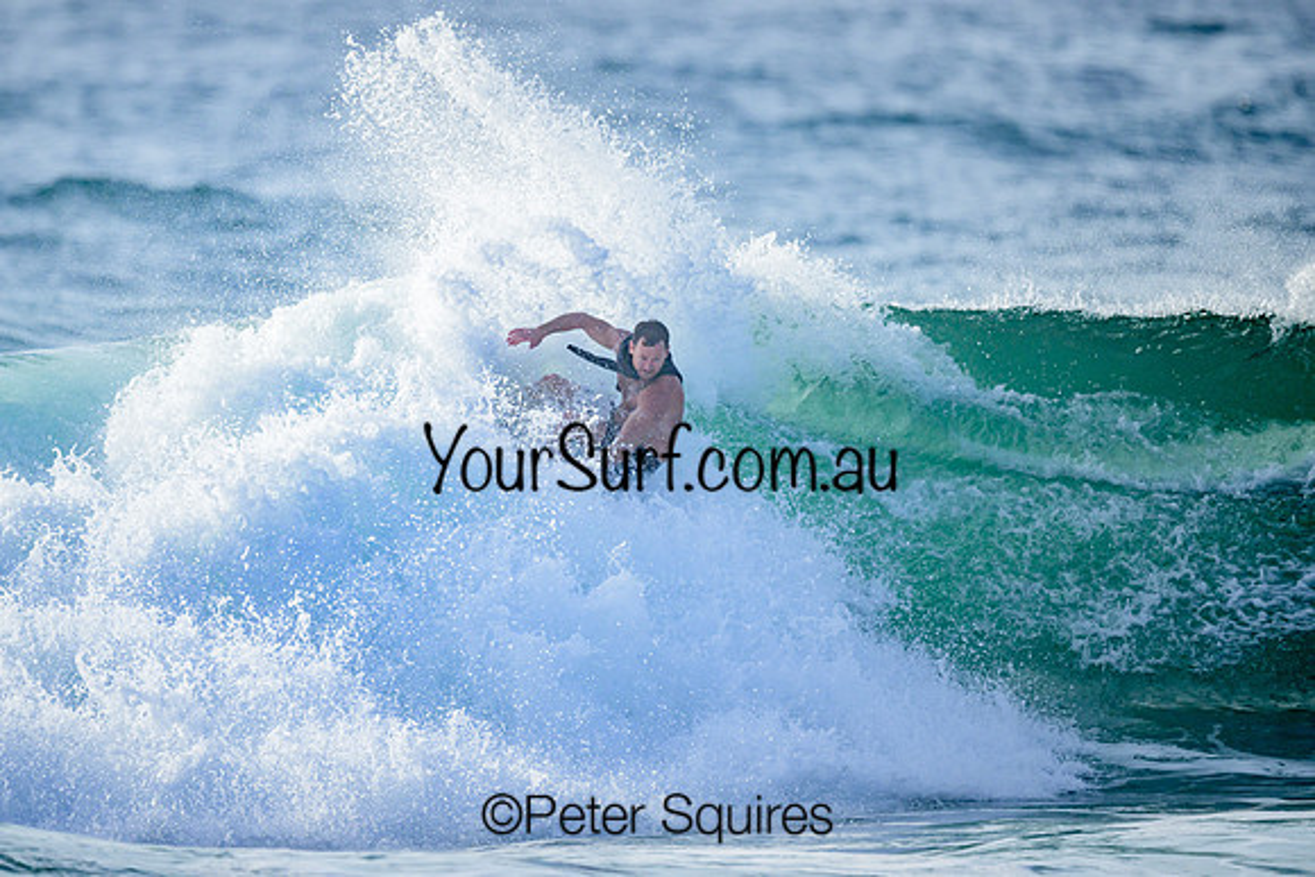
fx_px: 32558
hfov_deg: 2.3
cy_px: 460
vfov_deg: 1.5
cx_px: 583
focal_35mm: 891
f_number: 6.3
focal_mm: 800
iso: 320
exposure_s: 1/2500
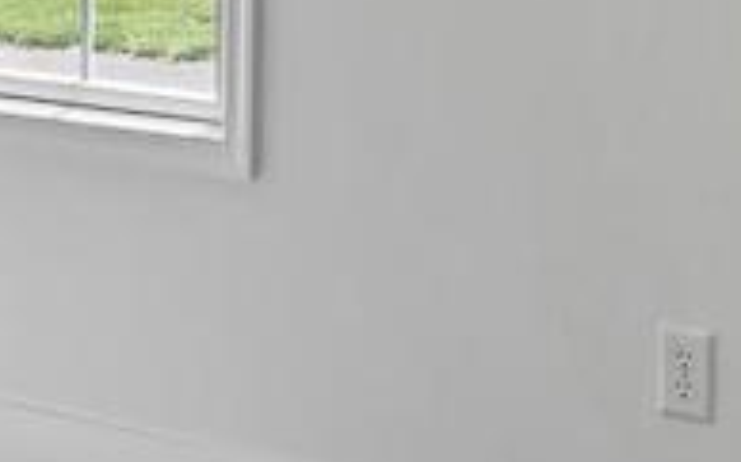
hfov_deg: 13.9
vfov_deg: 8.8
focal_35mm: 144
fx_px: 2906
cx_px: -248
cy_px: -273
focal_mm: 19
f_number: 8
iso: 400
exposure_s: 1/20
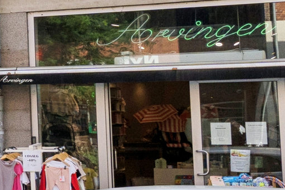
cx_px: -527
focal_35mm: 115
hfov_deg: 11.7
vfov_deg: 10.5
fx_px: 910
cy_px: -238
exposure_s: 1/640
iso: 400
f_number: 7.1
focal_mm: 13
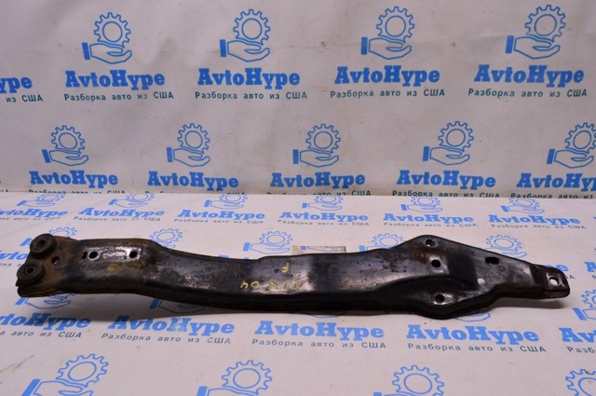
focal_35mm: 30
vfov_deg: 43.5
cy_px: 198
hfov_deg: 62.0
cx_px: 298
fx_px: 496
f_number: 8
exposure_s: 1/125
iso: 1600
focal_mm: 20
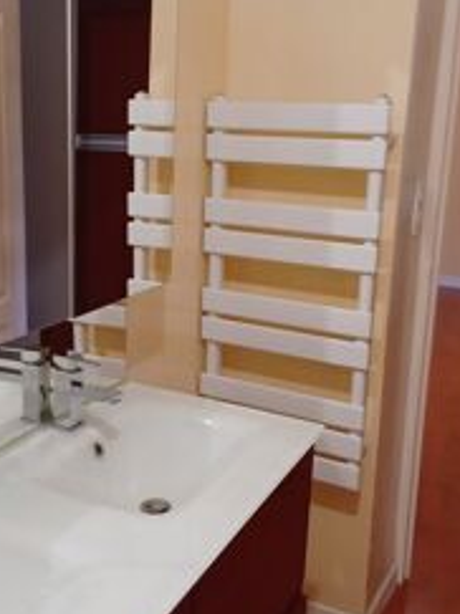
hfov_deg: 32.6
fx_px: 780
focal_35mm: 44
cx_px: 162
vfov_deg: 42.9
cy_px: 289
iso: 640
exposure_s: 1/25
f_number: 1.8
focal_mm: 4.6
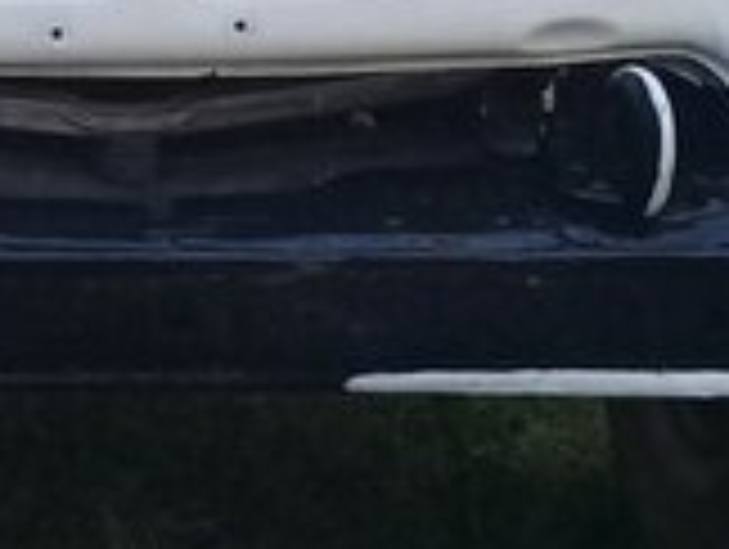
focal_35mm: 126
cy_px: -164
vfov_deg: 11.5
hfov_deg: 15.5
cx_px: 135
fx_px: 2657
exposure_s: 1/165
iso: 50
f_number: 2.2
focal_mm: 3.3
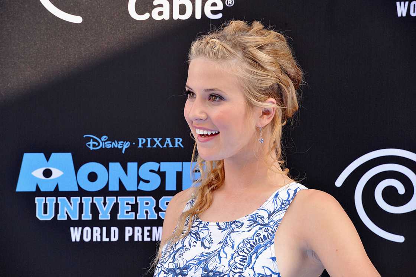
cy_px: 138
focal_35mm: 200
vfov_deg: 6.9
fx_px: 2309
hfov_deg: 10.3
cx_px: 208
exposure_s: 1/250
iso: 2000
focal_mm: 200
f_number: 8
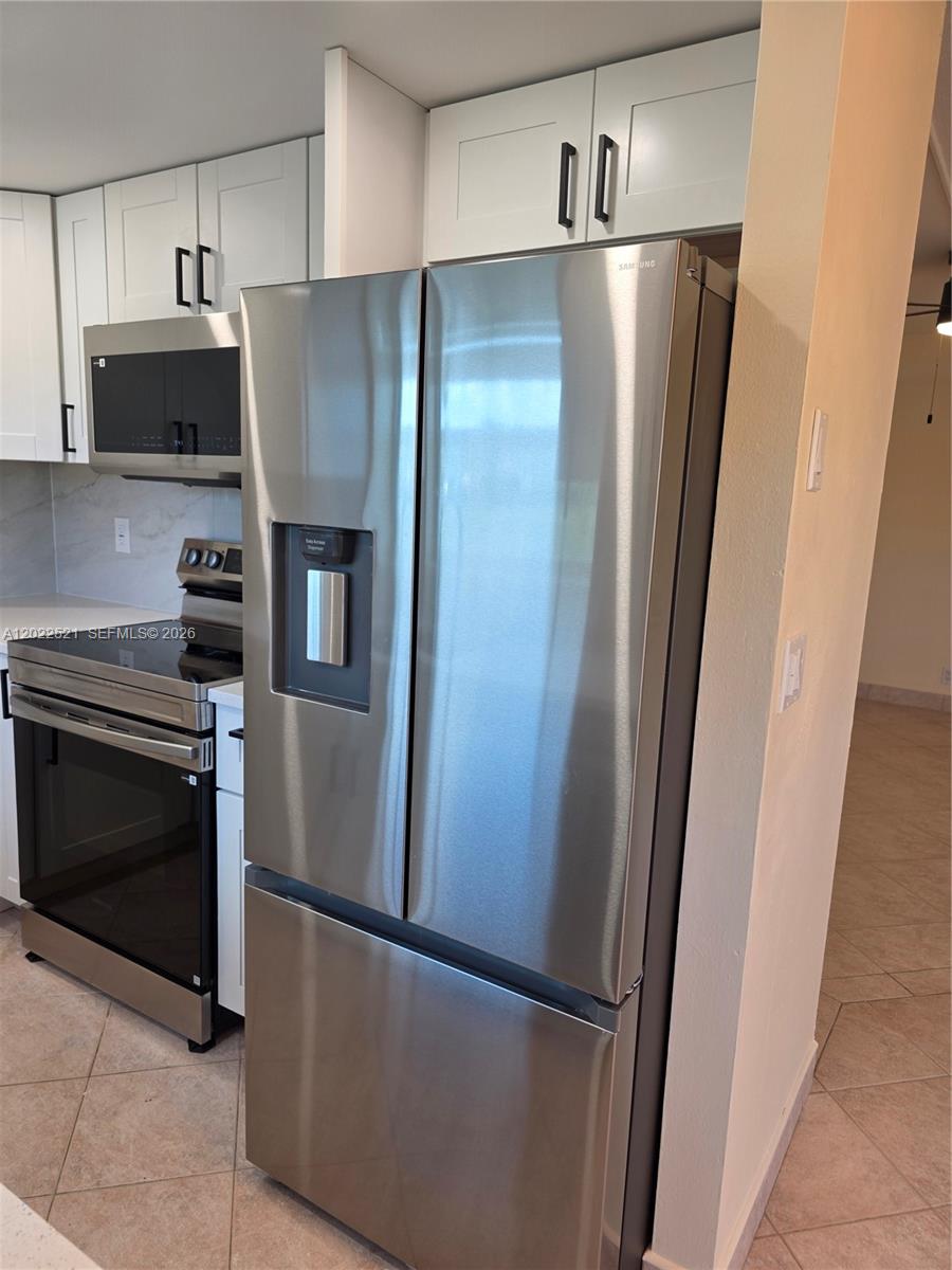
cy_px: 635
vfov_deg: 73.9
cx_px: 476
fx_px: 843
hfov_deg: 58.9
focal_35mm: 23
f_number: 1.7
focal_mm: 6.3
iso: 64
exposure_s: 1/120
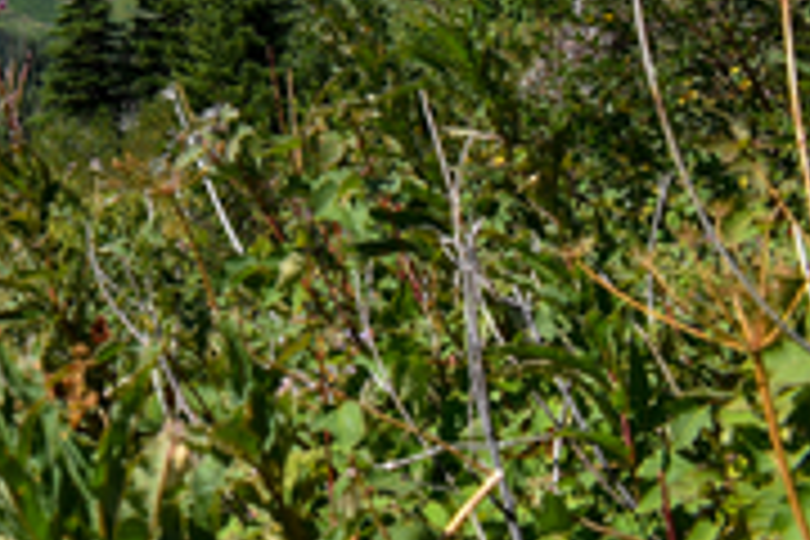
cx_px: -180
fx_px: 1890
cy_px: -241
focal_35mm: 84
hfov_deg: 22.2
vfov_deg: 15.2
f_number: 10
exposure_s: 1/400
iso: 200
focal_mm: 18
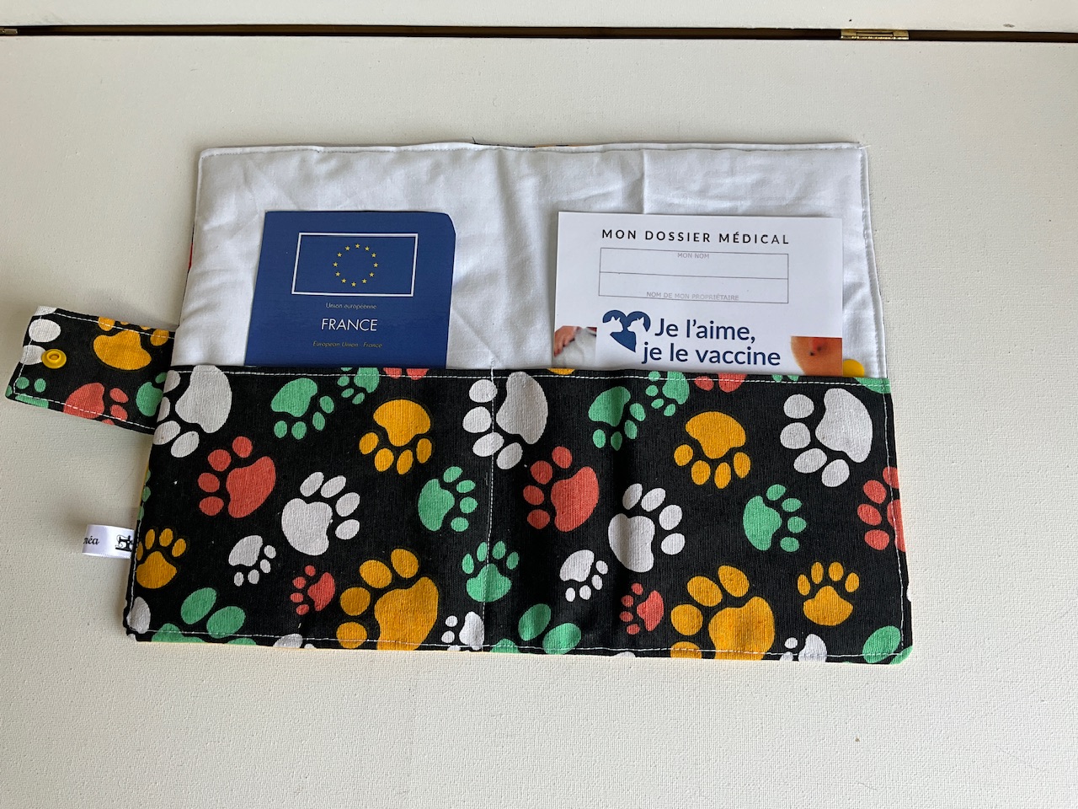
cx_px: 539
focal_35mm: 29
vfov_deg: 48.2
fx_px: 903
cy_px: 404
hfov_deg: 61.7
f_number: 1.8
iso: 16
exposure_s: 1/100
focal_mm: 3
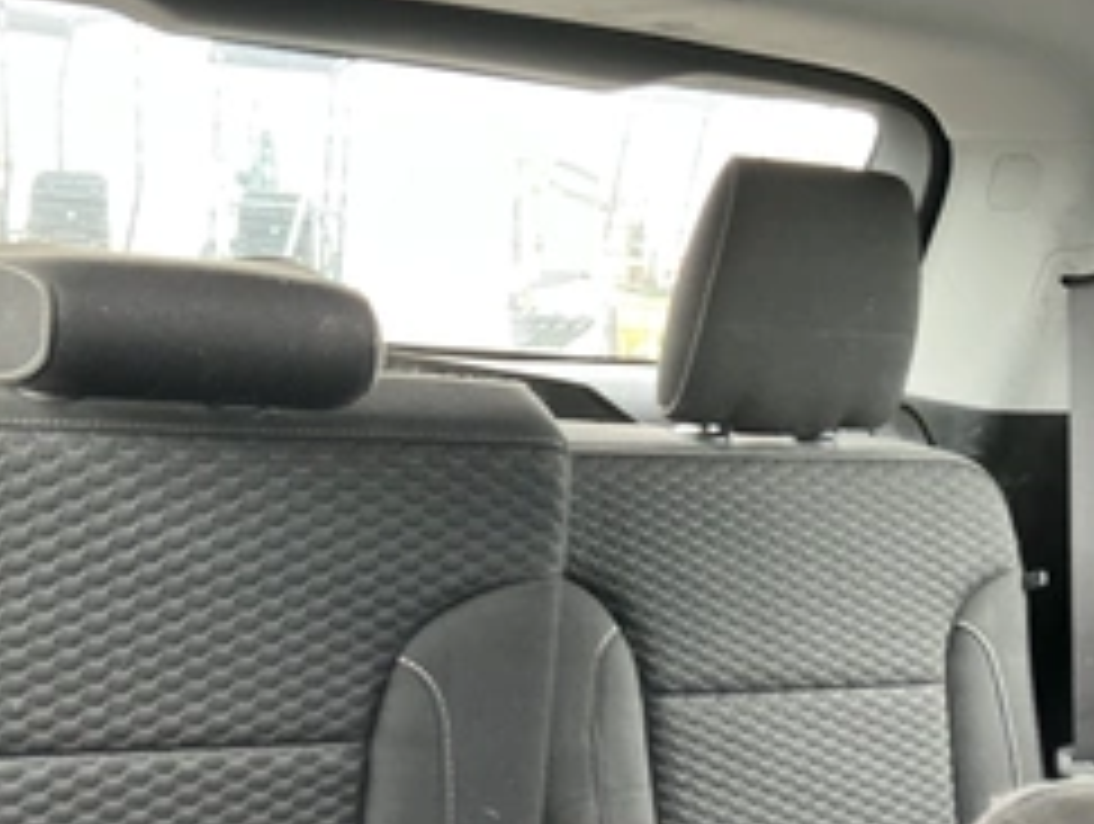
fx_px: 1456
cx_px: 450
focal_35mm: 46
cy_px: 662
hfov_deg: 41.0
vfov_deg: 30.8
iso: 500
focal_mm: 3
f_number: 1.8
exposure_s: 1/30
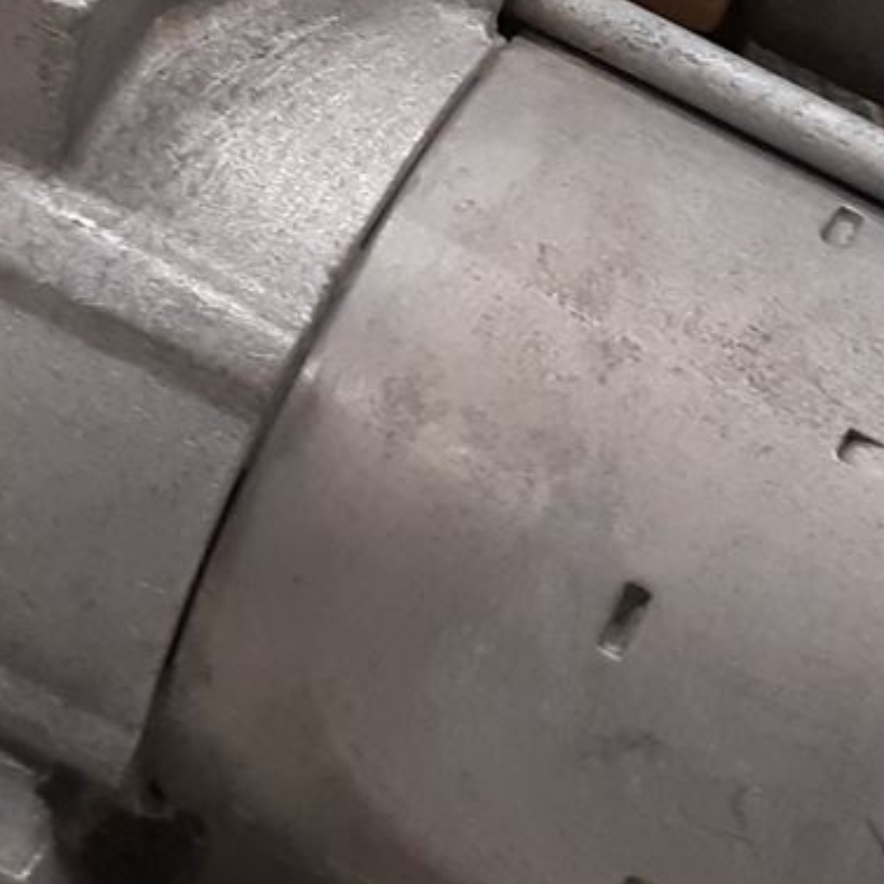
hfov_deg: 13.9
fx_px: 3612
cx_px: 537
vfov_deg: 13.9
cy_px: 124
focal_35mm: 125
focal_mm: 3.93
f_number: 1.7
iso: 160
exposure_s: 1/50
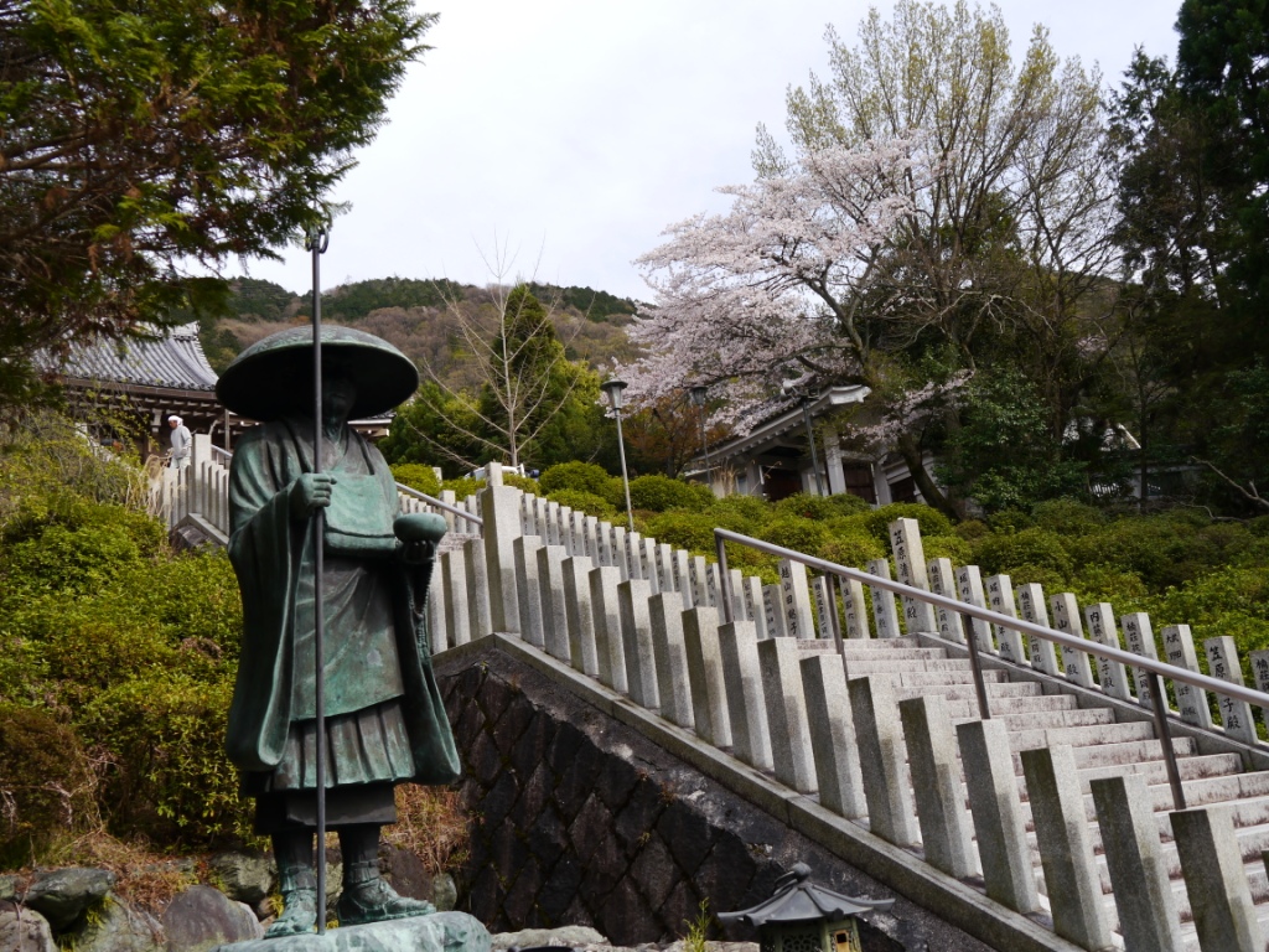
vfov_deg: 41.8
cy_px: 476
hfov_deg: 54.0
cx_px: 634
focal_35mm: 34
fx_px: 1246
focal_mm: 17
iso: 160
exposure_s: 1/250
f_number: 6.3
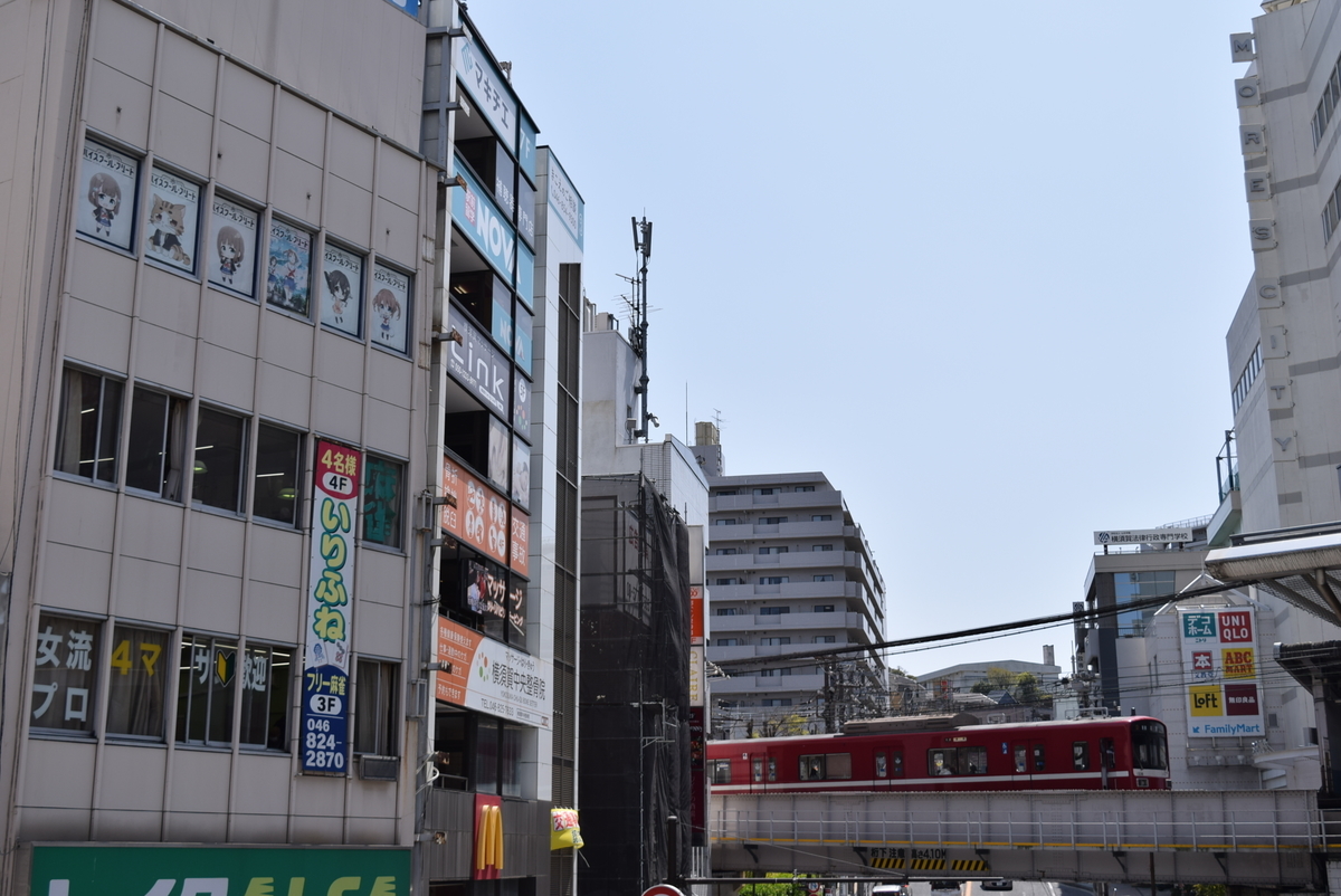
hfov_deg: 44.9
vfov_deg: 30.9
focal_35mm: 44
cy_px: 448
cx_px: 670
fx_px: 1621
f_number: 6.3
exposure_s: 1/800
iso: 100
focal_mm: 29
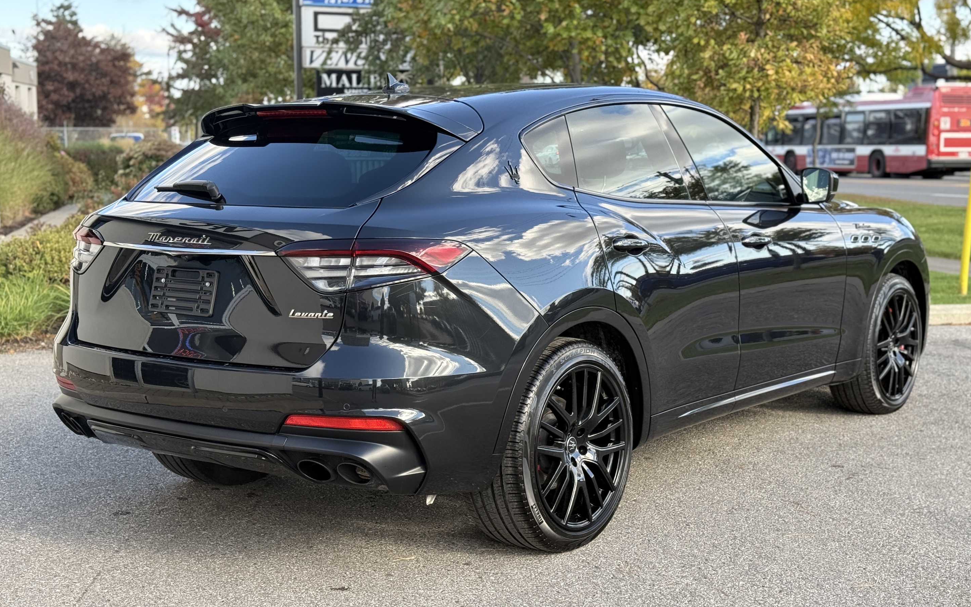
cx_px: 485
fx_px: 1350
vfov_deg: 25.3
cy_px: 287
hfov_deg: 39.6
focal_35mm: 51
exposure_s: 1/754
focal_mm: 6.76
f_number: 1.78
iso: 100
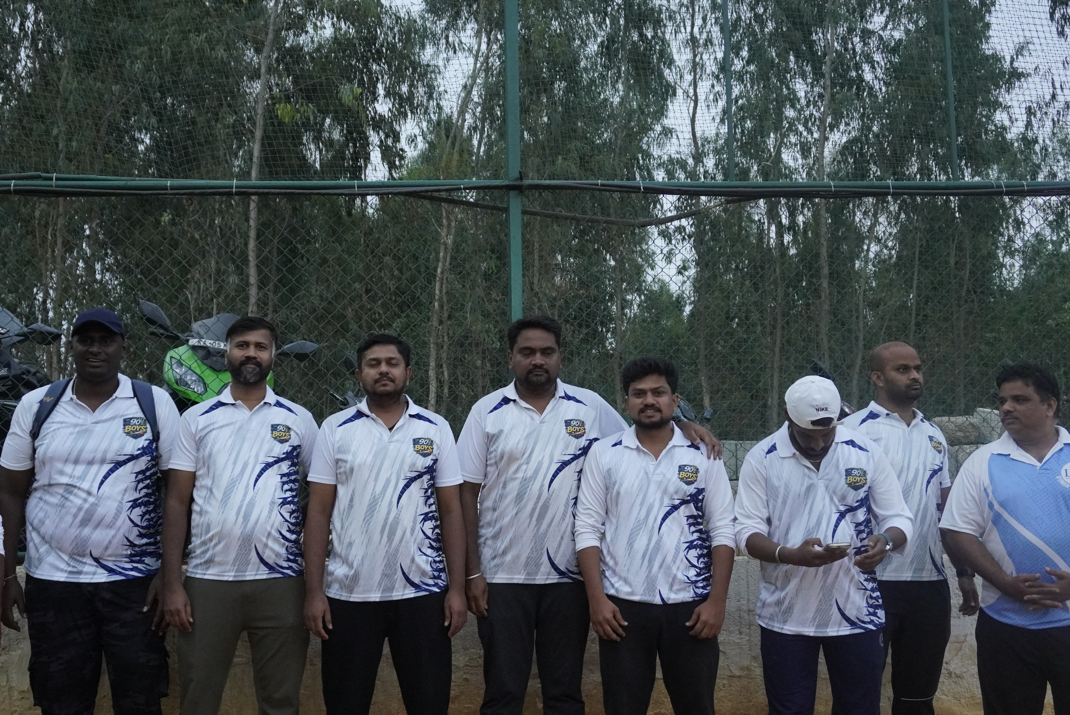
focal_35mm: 43
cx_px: 496
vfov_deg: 31.5
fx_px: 1267
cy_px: 341
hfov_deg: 45.7
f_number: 4.5
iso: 3200
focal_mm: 23
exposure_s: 1/1000
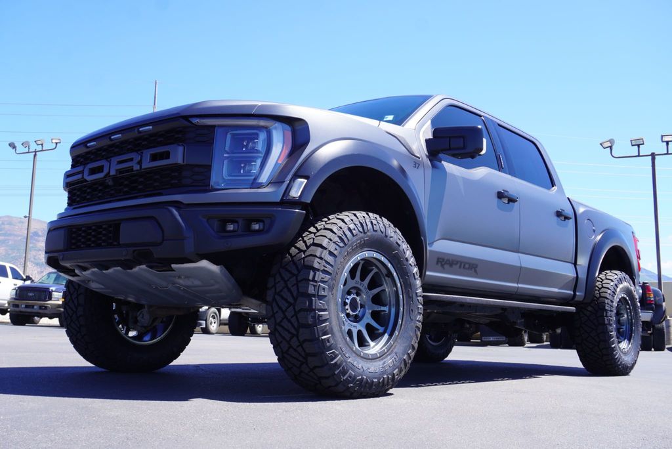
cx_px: 336
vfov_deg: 35.5
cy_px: 224
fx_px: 700
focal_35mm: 38
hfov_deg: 51.3
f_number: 8
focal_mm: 25
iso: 100
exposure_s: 1/100
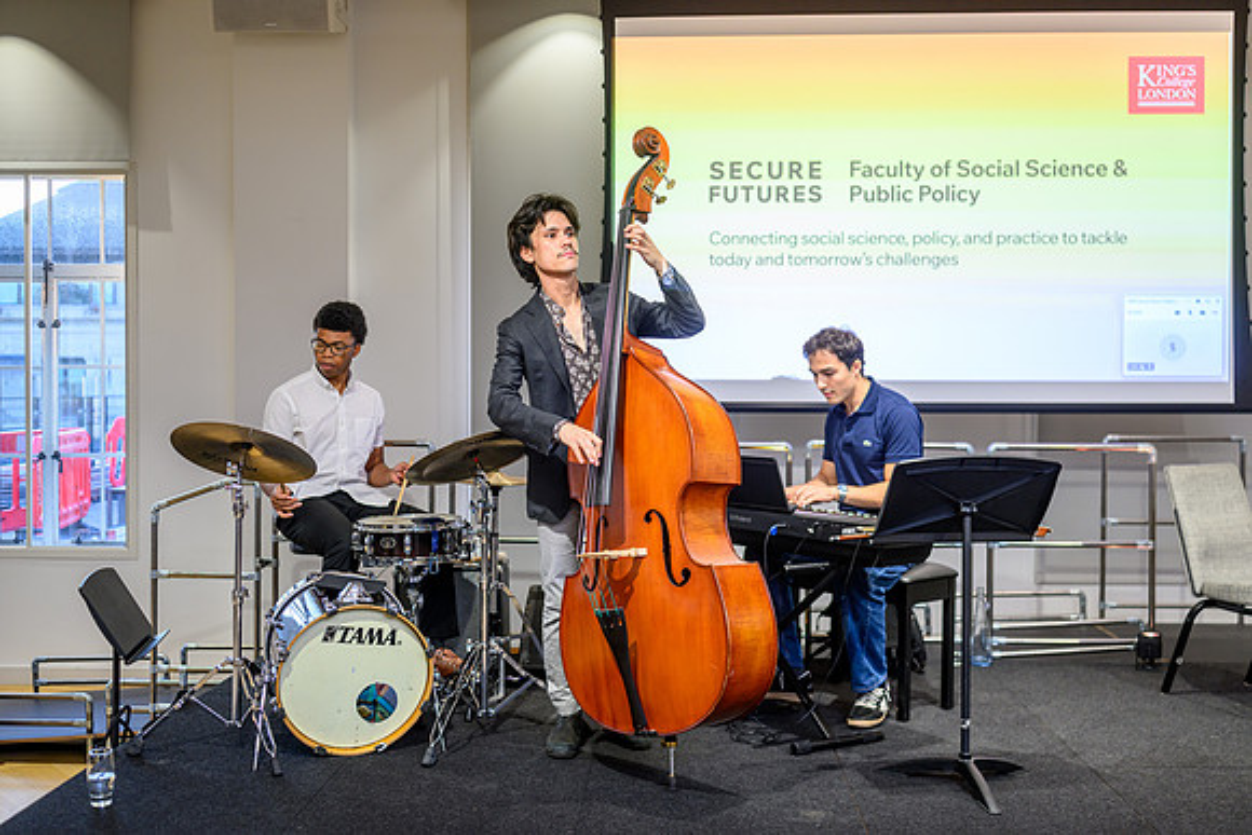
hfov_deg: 54.0
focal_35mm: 35
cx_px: 626
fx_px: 1230
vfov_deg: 37.5
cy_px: 418
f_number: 2
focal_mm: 35
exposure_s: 1/200
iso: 500
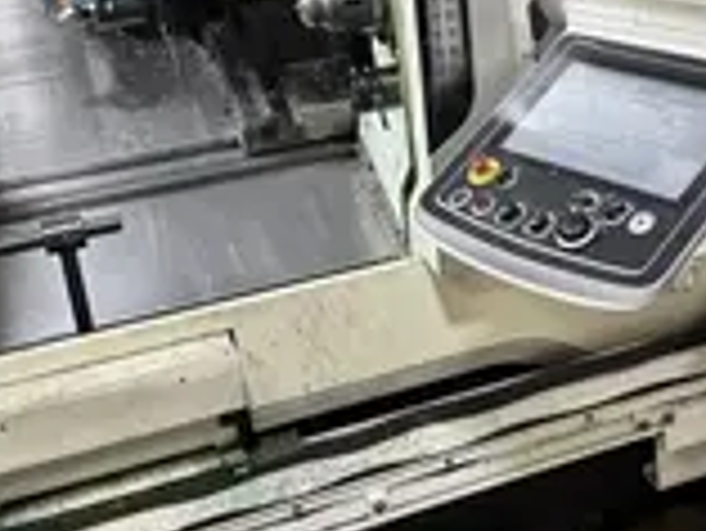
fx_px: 1245
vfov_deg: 24.0
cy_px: 212
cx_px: 513
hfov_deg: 31.2
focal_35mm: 61
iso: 200
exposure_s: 1/117
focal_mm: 6.76
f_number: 1.78
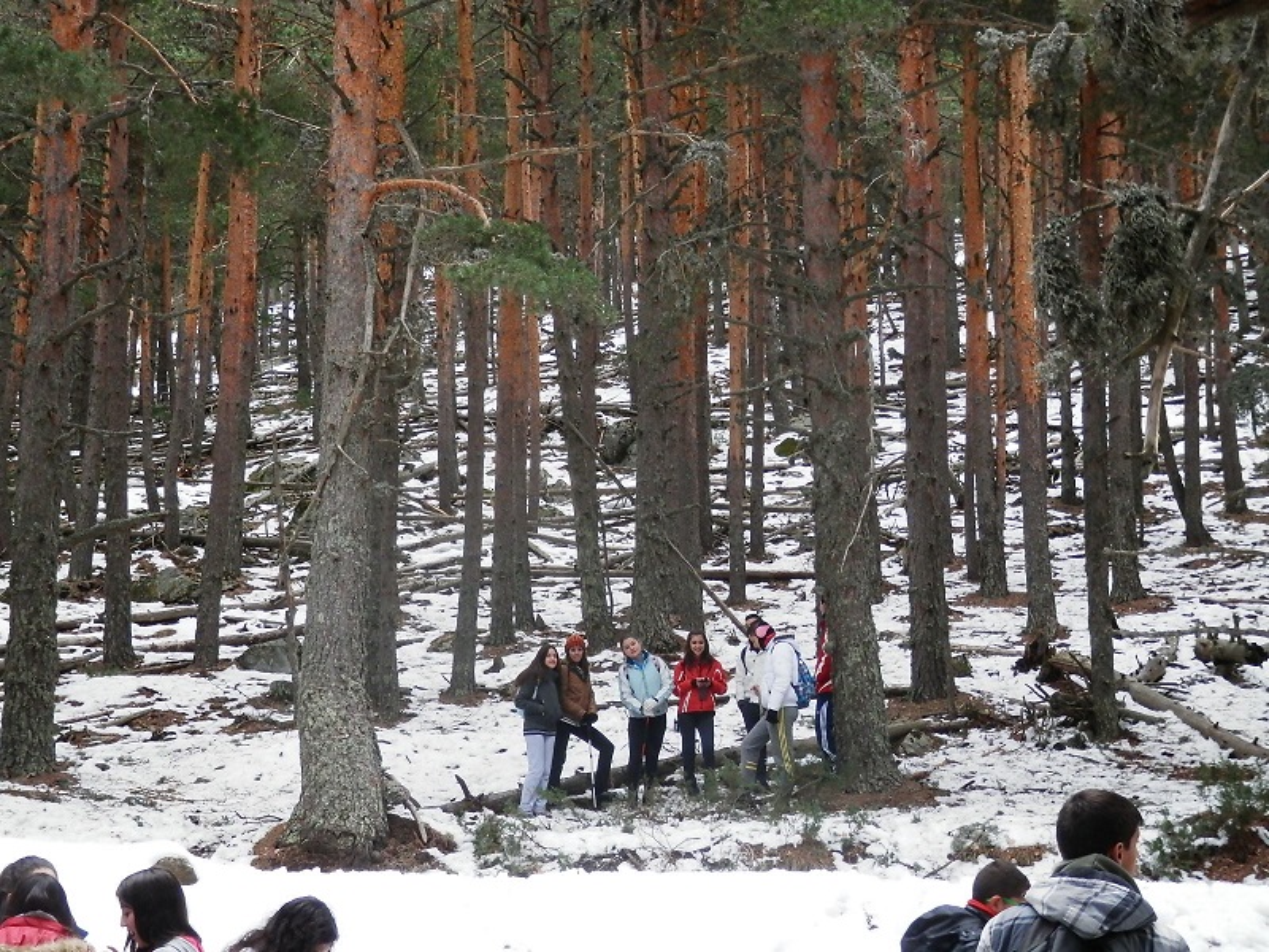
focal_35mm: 60
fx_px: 2200
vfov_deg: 24.4
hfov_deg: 32.2
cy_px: 476
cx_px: 634
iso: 200
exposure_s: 1/100
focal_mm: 10.8
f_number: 4.2
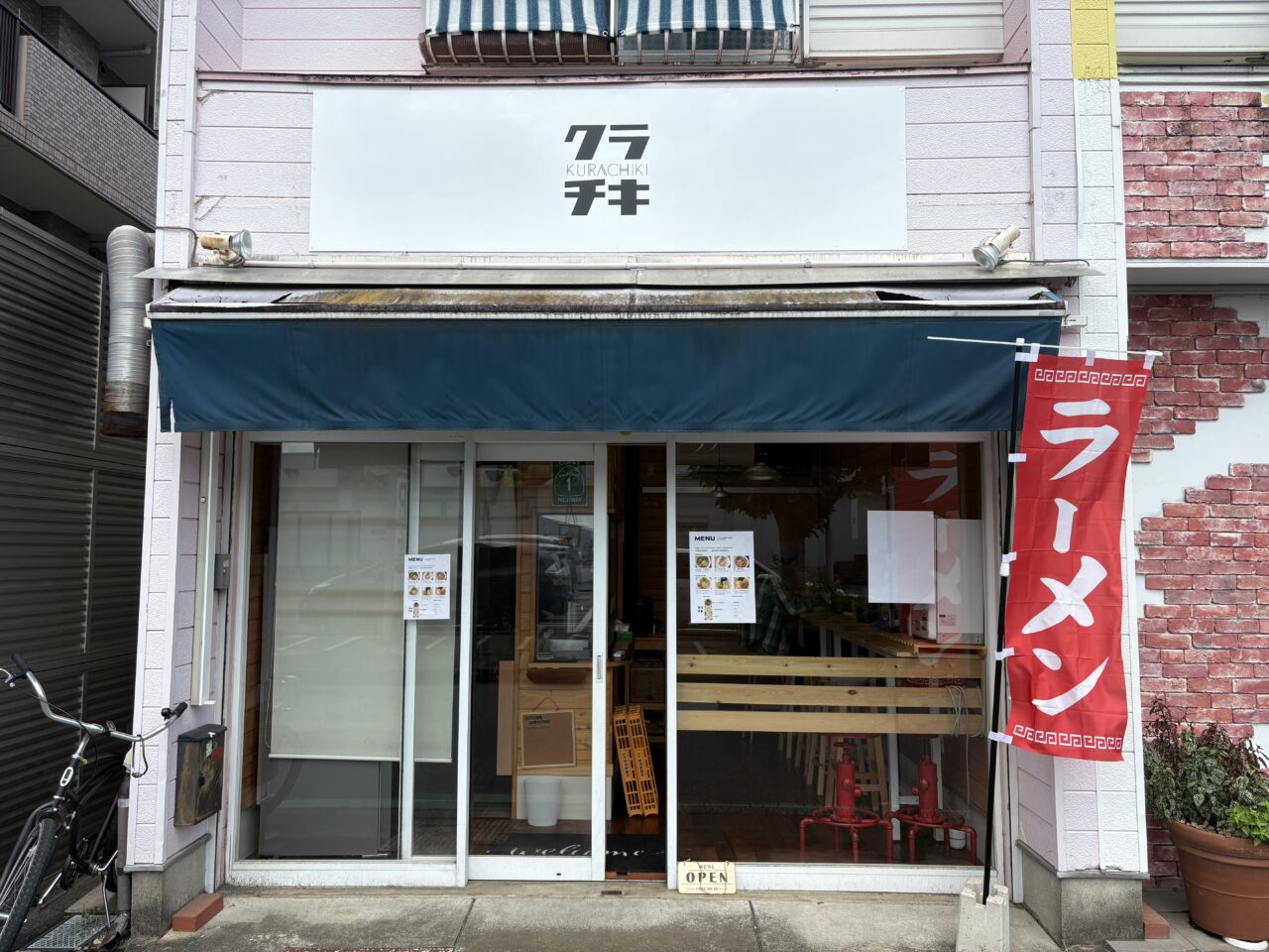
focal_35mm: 26
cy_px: 476
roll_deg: +0.4
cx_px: 634
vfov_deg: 53.1
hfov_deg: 67.3
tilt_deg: +4.6
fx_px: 953
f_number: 1.6
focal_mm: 5.96
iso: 50
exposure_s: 1/2141
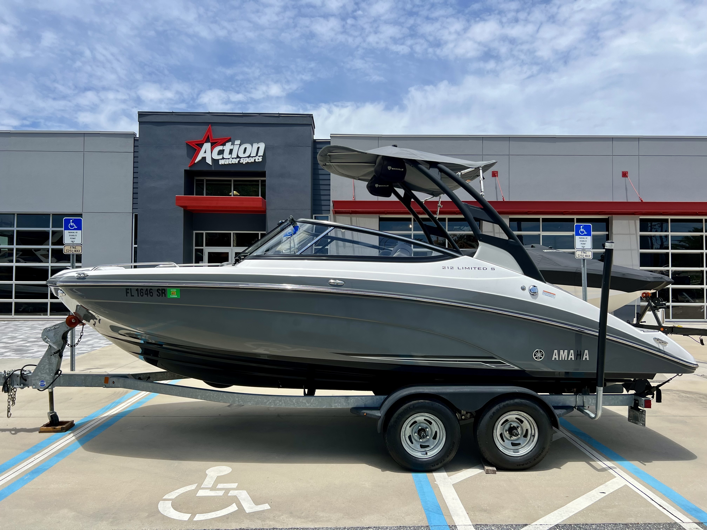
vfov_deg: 53.1
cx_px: 354
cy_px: 265
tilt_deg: +1.7
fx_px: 531
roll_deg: -1.7
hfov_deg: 67.3
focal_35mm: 26
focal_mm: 5.7
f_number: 1.5
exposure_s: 1/5587
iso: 50
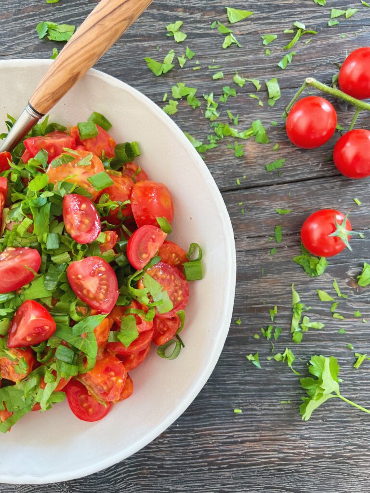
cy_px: 246
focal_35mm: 26
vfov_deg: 67.3
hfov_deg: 53.1
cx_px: 185
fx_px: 371
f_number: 1.5
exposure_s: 1/121
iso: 125
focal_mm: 5.7
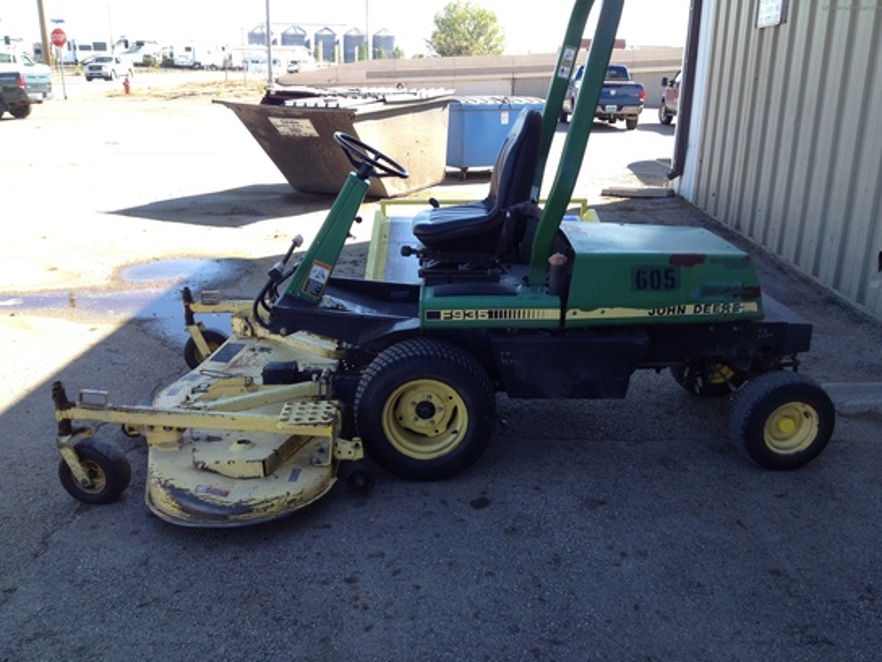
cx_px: 441
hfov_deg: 52.6
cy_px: 331
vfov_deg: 40.7
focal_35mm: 35
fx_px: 892
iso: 64
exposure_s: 1/321
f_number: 2.4
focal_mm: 4.28
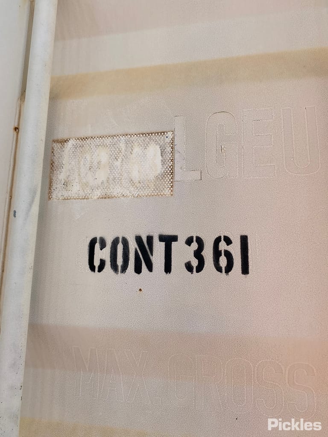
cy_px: 218
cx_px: 164
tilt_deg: +9.9
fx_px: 328
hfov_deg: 53.1
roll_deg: -1.5
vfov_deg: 67.3
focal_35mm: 26
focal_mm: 4.25
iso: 32
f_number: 1.8
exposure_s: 1/2817
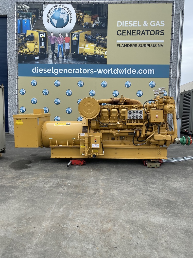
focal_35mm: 26
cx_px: 96
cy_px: 129
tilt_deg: -3.4
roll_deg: -0.8
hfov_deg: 53.1
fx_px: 193
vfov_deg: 67.3
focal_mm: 4.25
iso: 32
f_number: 1.8
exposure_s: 1/1025
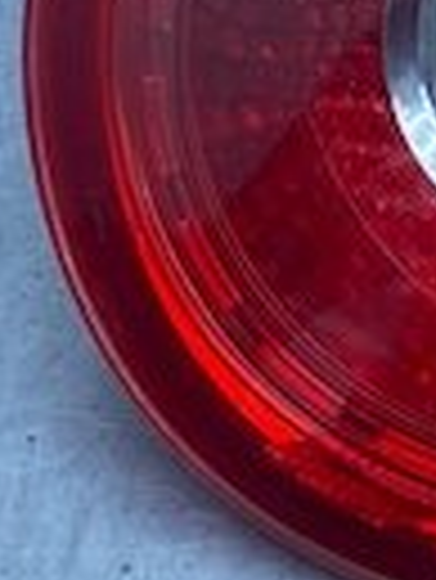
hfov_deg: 11.0
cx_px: 674
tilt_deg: -48.5
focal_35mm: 129
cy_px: 40
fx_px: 2163
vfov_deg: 15.1
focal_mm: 4.25
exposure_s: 1/799
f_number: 1.8
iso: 32
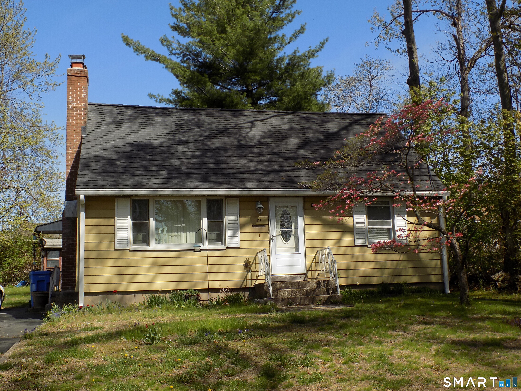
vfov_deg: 35.1
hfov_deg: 45.8
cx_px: 260
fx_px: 617
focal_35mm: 41
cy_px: 196
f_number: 3.6
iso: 80
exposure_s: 1/640
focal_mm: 7.3
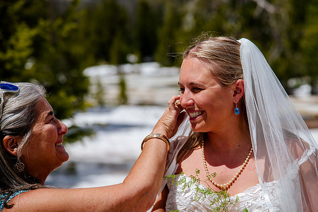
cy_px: 104
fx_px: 1116
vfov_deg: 10.8
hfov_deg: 16.2
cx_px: 191
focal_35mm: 126
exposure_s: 1/500
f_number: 5
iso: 200
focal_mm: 105
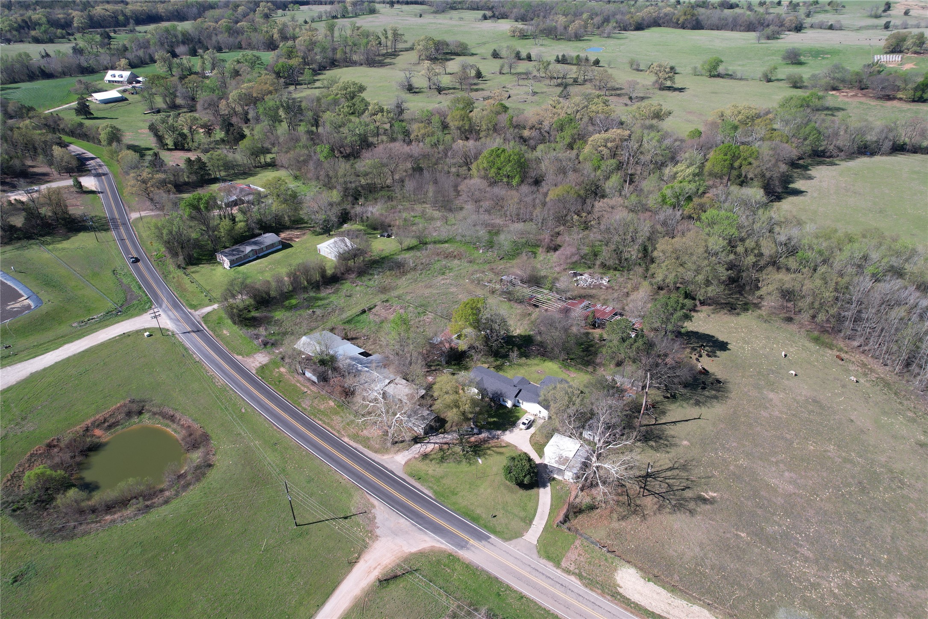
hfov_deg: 78.6
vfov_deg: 57.2
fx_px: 567
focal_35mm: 22
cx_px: 464
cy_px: 310
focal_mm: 8.38
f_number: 2.8
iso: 100
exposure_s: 1/1000
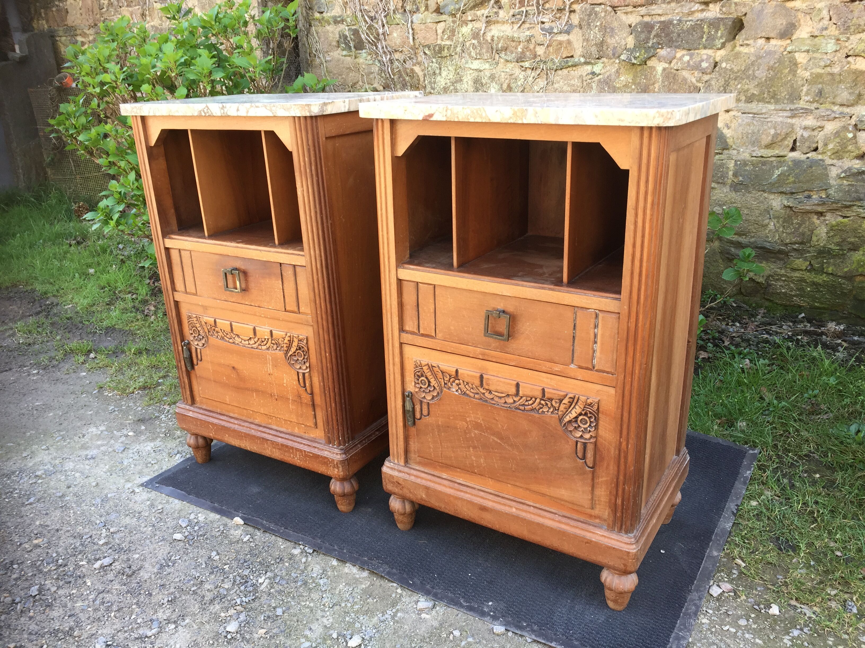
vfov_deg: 48.2
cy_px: 324
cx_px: 432
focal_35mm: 29
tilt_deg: -20.5
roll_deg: +0.1
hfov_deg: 61.7
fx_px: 725
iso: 40
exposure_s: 1/100
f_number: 2.2
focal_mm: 4.15
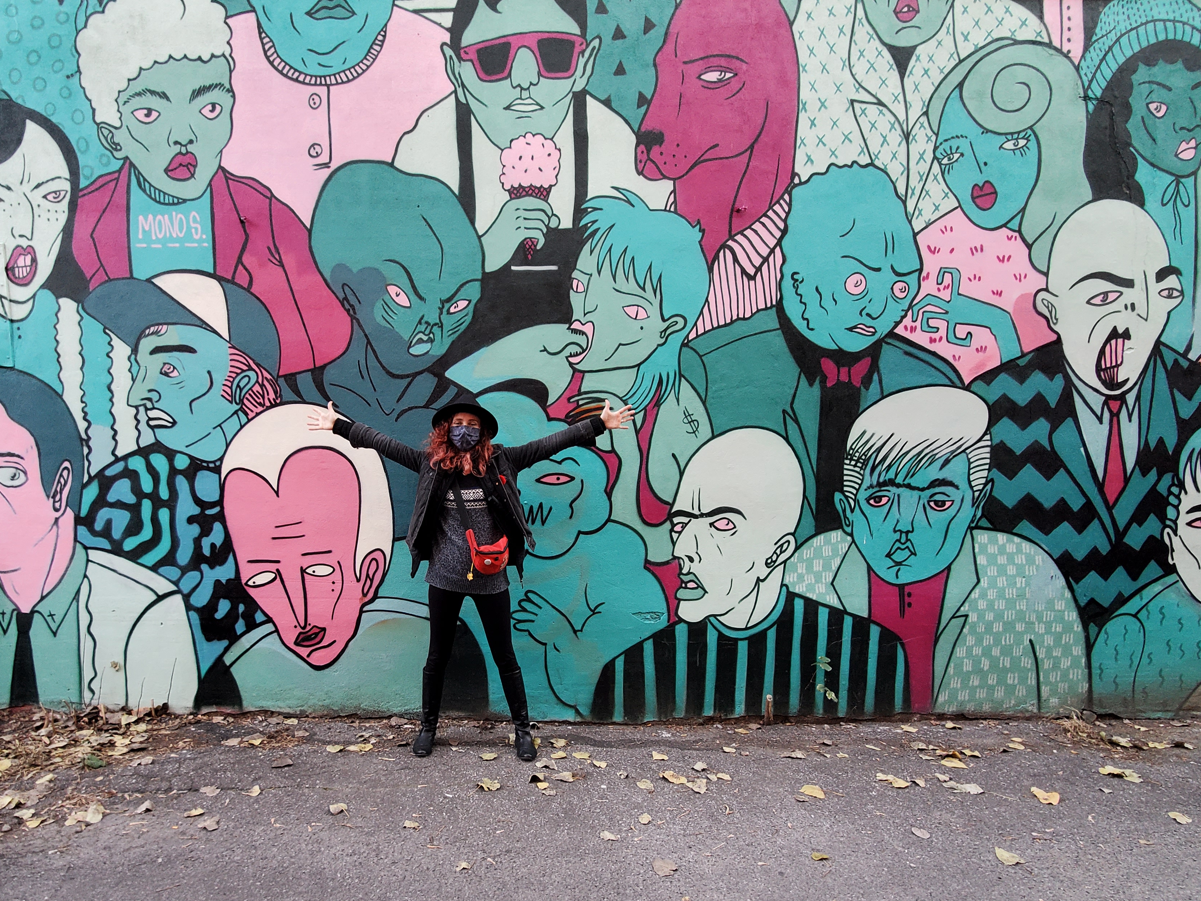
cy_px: 502
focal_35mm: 18
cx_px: 505
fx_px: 625
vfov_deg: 71.3
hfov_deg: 87.1
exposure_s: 1/59
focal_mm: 1.8
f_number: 2.2
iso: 160
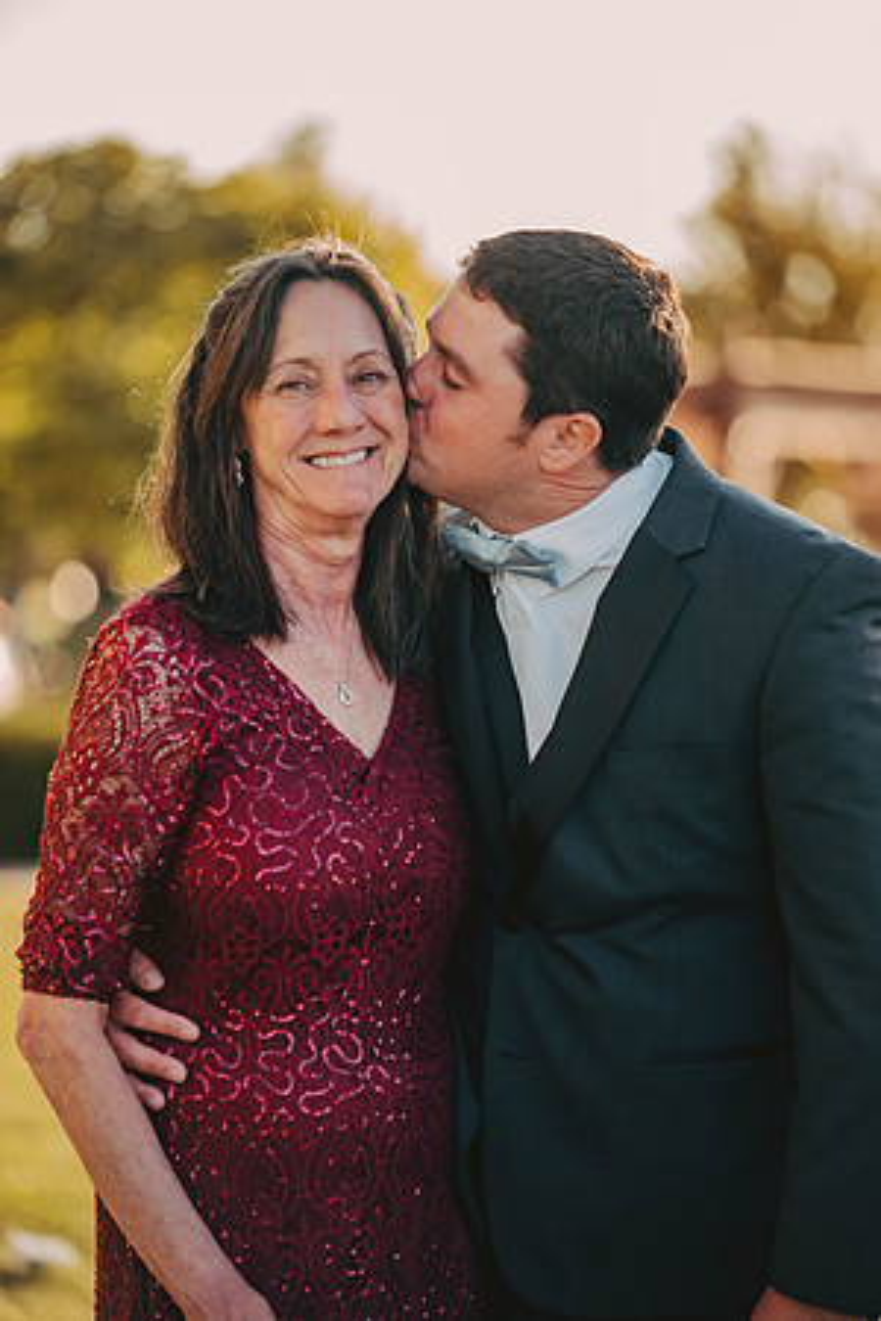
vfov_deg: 13.2
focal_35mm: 155
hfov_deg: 8.9
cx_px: 440
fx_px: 5689
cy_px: 660
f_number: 2.8
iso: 800
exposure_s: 1/1250
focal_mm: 155
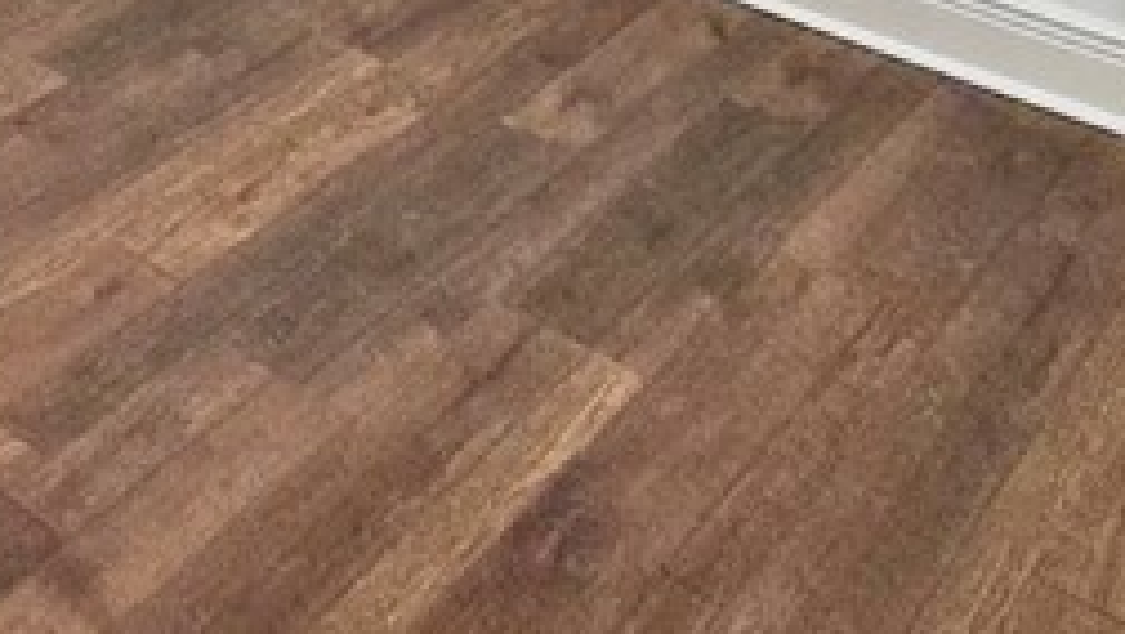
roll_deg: +1.0
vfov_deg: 13.7
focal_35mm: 62
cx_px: -62
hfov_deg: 30.8
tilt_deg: -0.6
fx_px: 1850
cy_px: -902
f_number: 2.2
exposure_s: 1/60
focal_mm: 2.22
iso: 160
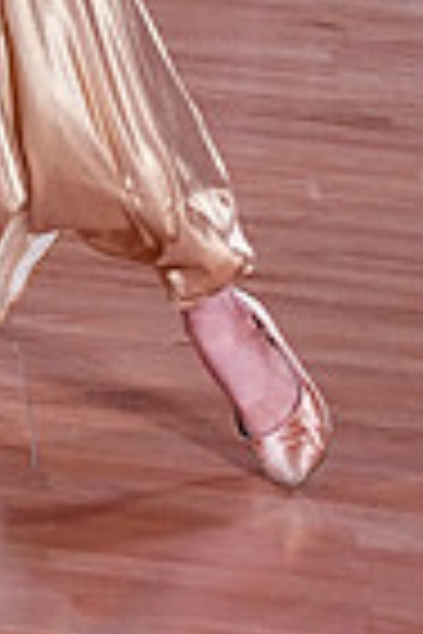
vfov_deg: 8.9
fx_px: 3912
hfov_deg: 6.0
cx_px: -443
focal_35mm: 222
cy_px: -495
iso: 5000
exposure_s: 1/400
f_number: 5.6
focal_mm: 54
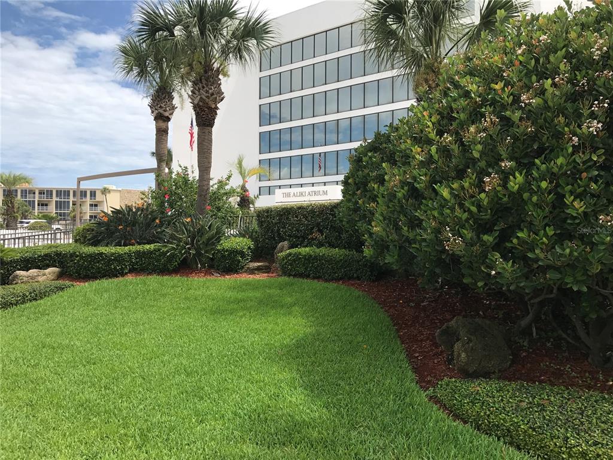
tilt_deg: +1.0
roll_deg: -0.3
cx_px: 306
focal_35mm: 28
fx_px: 496
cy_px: 230
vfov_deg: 49.7
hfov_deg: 63.4
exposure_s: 1/1916
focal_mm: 3.99
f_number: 1.8
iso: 20
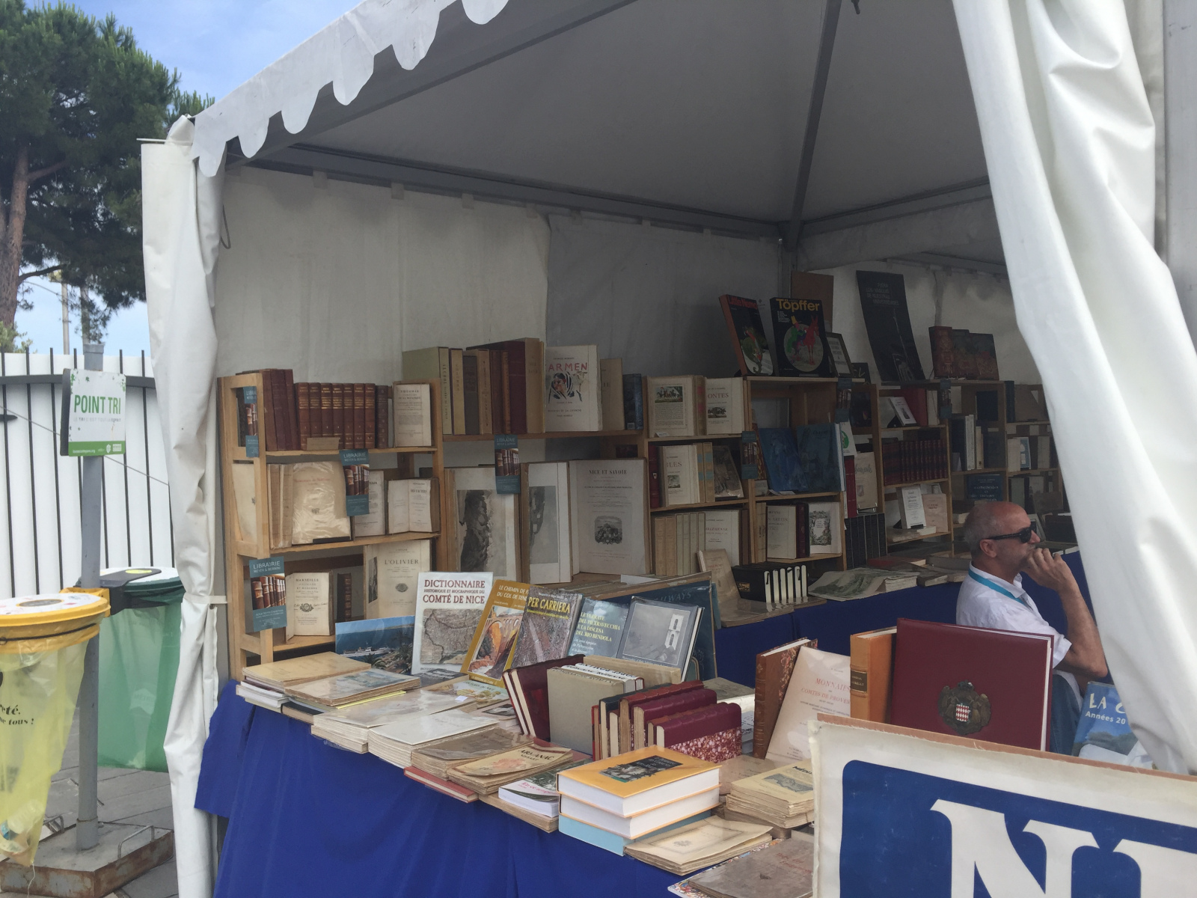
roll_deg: +1.4
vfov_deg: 48.2
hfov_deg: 61.7
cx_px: 598
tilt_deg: -0.4
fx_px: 1003
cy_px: 449
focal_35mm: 29
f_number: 2.2
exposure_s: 1/1068
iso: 32
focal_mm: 4.15
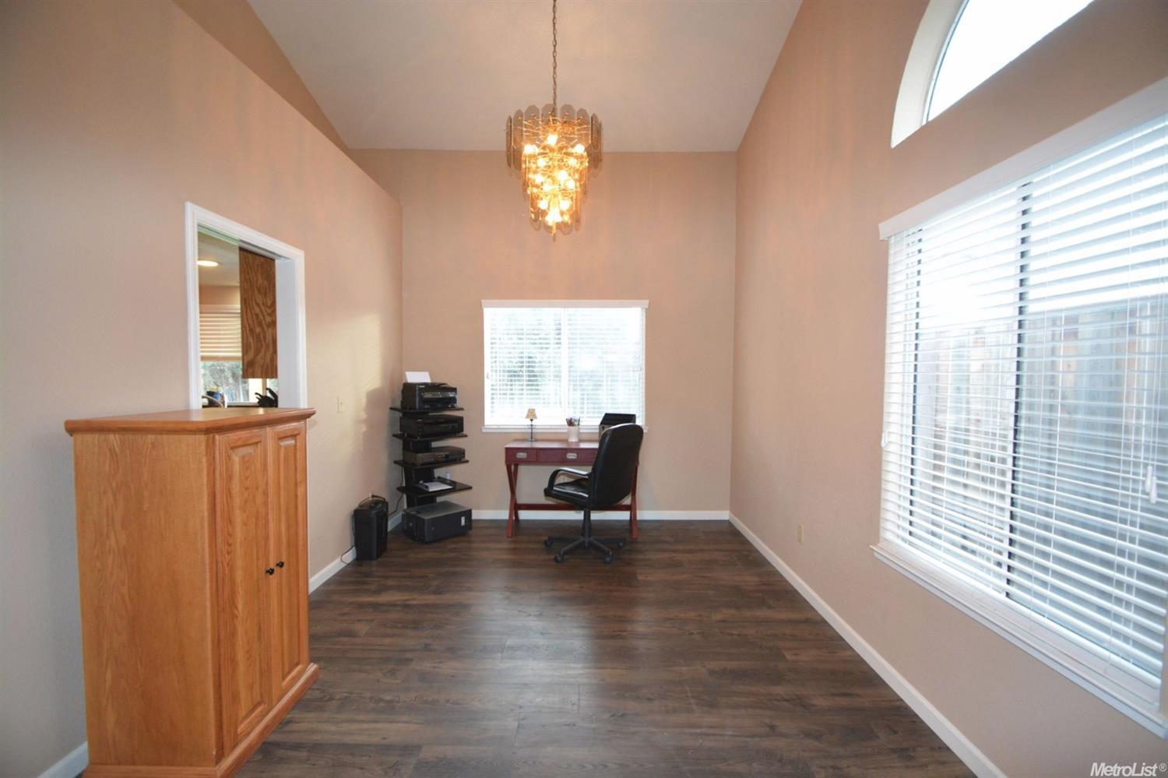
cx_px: 584
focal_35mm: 15
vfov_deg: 77.3
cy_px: 389
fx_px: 486
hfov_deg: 100.4
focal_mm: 10
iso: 1800
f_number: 4
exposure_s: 1/60
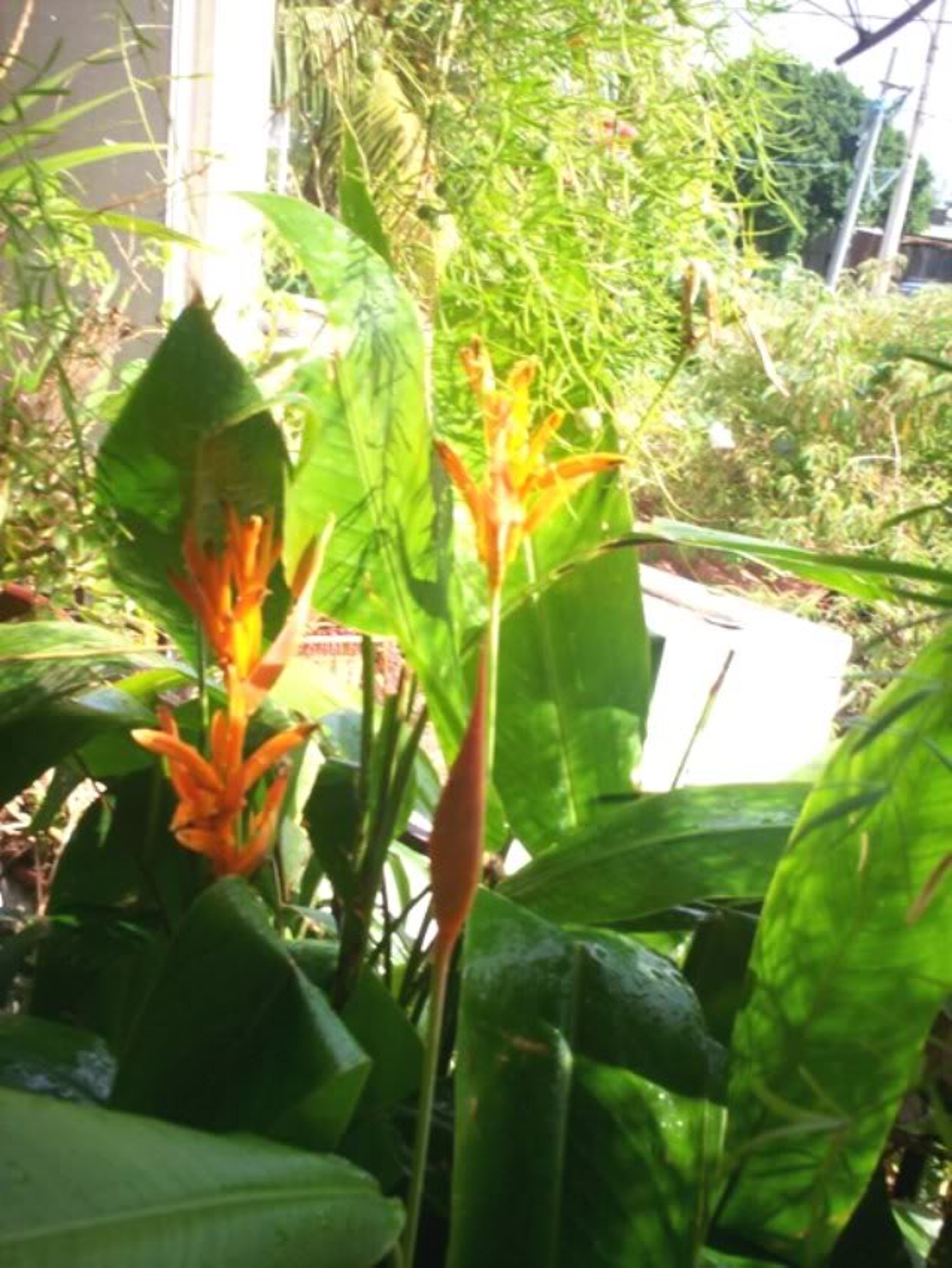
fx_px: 1319
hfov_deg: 39.7
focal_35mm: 36
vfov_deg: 51.3
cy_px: 634
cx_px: 476
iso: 100
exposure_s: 1/136
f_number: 4.5
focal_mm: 6
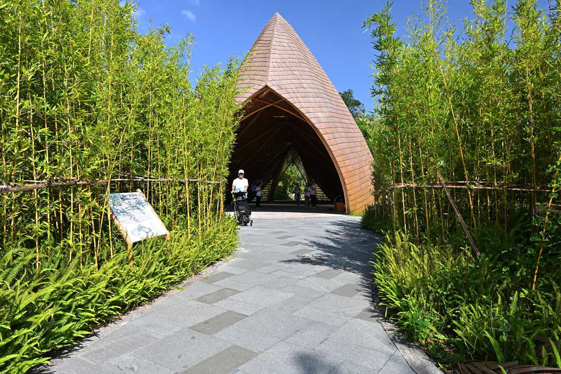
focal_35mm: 24
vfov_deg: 53.1
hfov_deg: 73.7
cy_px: 187
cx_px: 280
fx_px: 374
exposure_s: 1/160
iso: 200
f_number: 9
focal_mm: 24
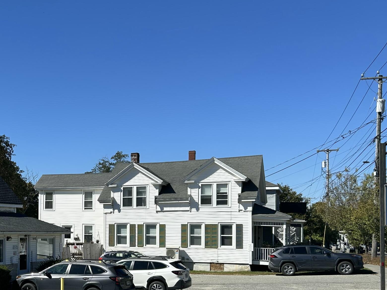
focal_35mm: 50
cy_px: 221
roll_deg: -0.4
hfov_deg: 35.4
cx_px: 23
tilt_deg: -0.1
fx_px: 559
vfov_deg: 28.6
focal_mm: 5.7
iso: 50
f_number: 1.5
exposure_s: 1/4630
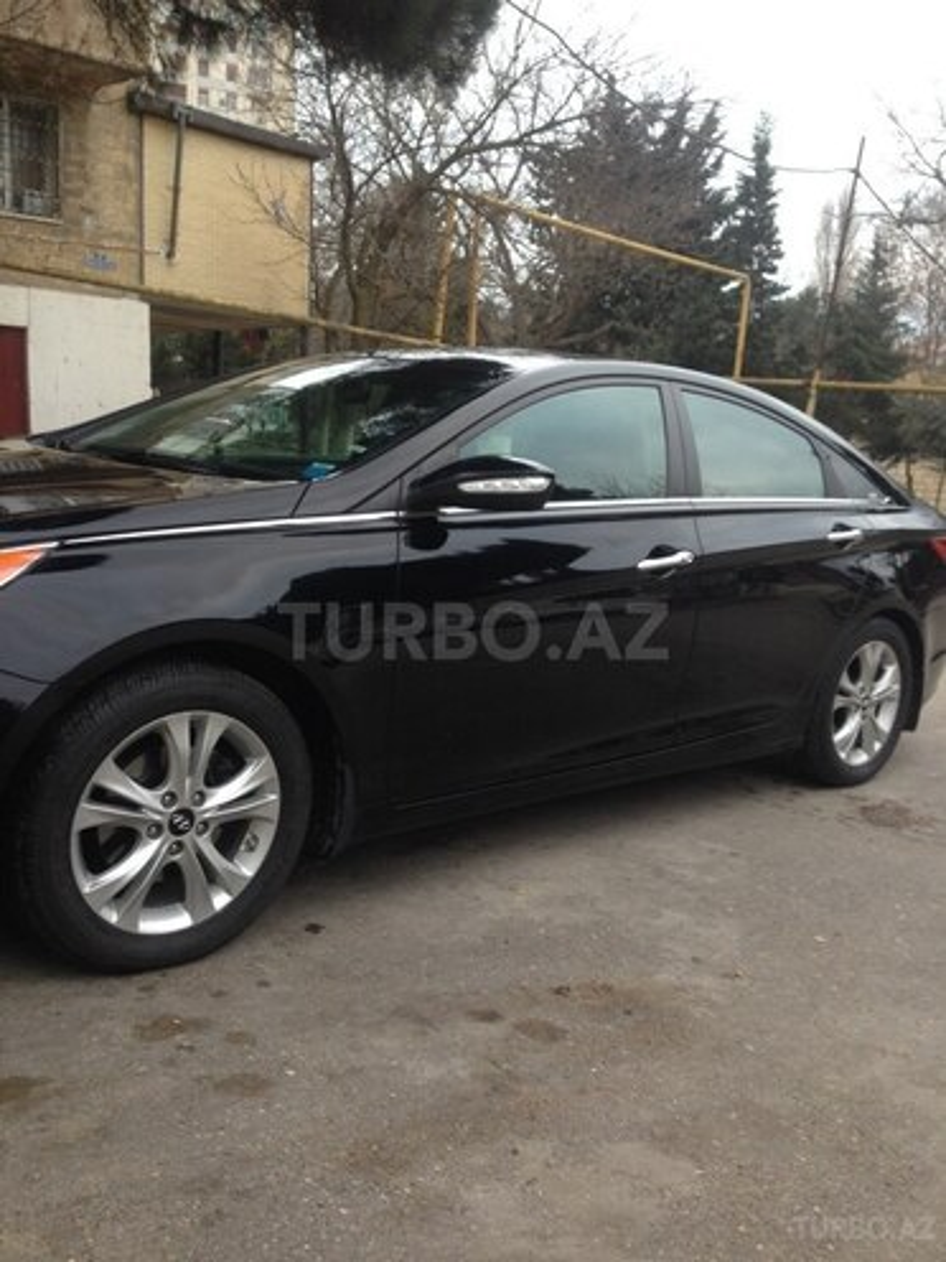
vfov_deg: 55.4
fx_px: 1202
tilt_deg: -7.2
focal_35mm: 33
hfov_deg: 42.9
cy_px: 631
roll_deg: -2.9
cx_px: 473
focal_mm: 4.12
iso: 50
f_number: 2.4
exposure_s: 1/30
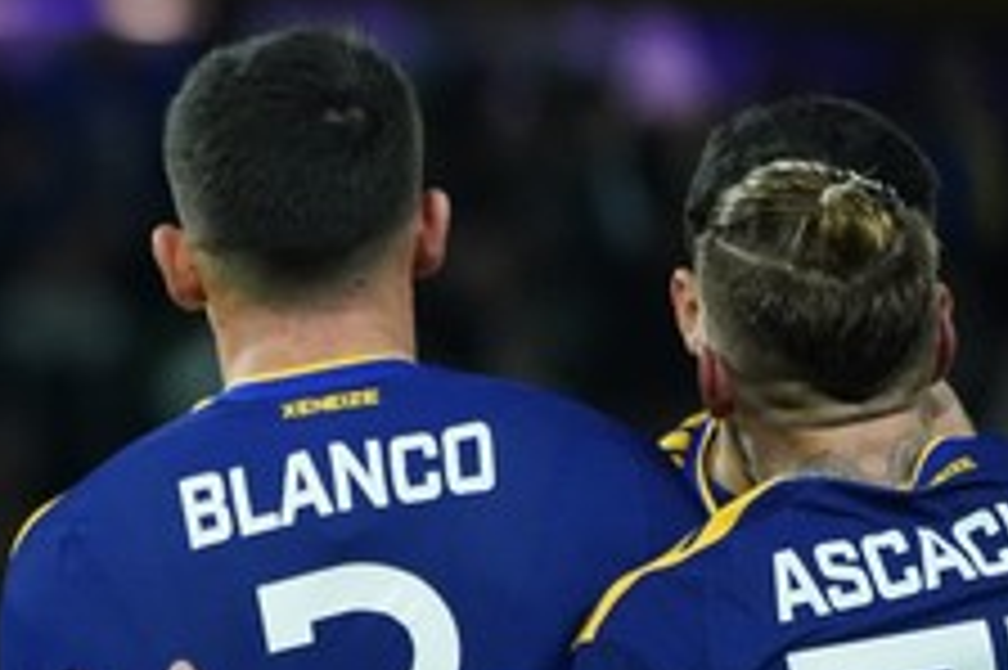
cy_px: 409
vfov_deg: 1.1
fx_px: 35980
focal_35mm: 1286
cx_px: -558
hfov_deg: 1.6
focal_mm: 400
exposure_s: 1/1250
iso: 5000
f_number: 5.6
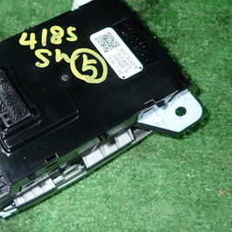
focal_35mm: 50
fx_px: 379
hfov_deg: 32.6
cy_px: 123
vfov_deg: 34.0
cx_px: 31
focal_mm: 4.5
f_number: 5.6
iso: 200
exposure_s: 1/30
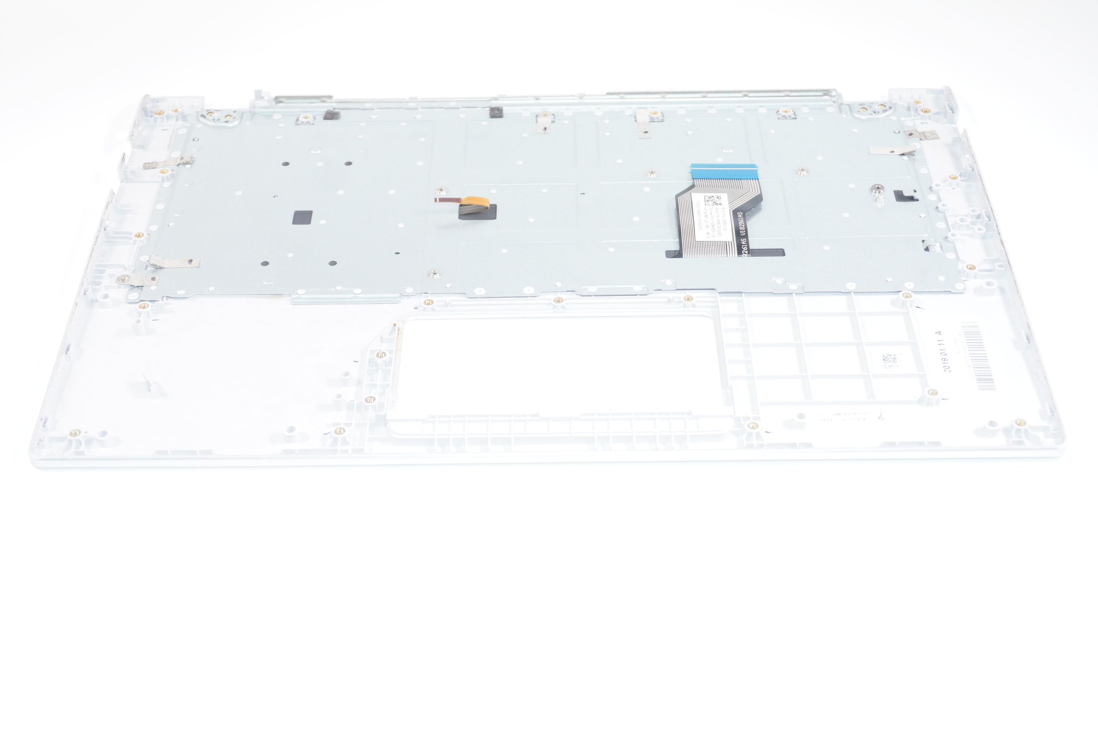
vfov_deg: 27.2
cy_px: 365
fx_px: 1508
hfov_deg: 40.0
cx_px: 549
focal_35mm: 50
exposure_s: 1/160
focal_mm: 33
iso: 640
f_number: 5.6
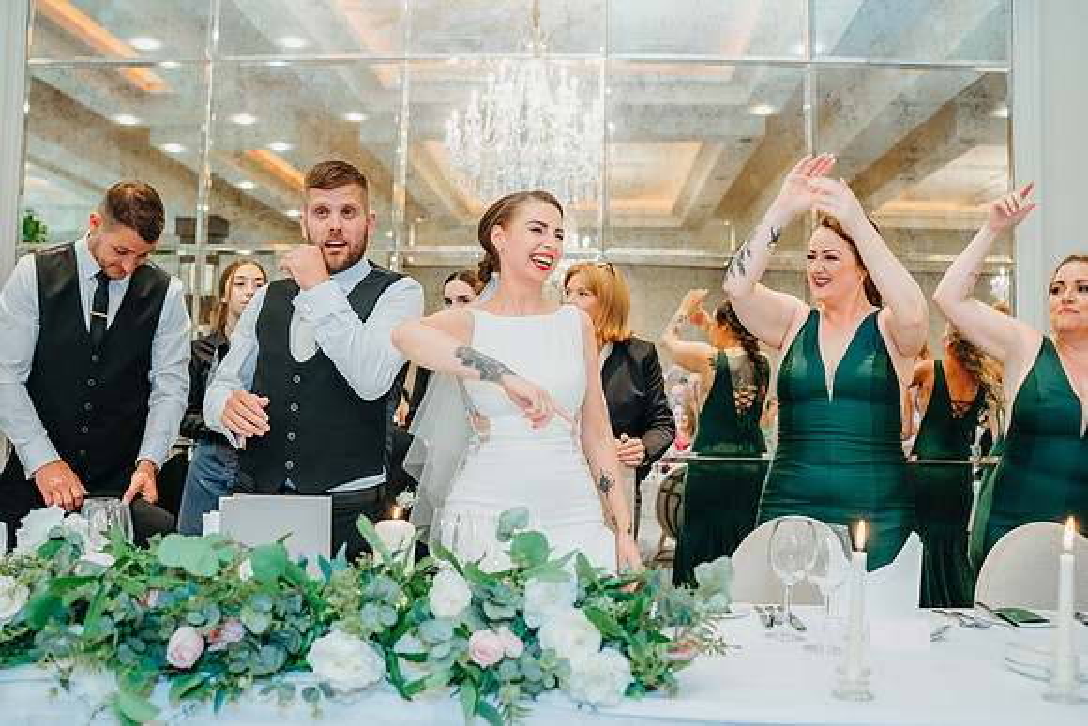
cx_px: 544
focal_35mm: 35
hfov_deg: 54.4
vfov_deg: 37.9
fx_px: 1058
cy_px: 363
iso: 1600
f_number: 2.8
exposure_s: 1/125
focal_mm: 35
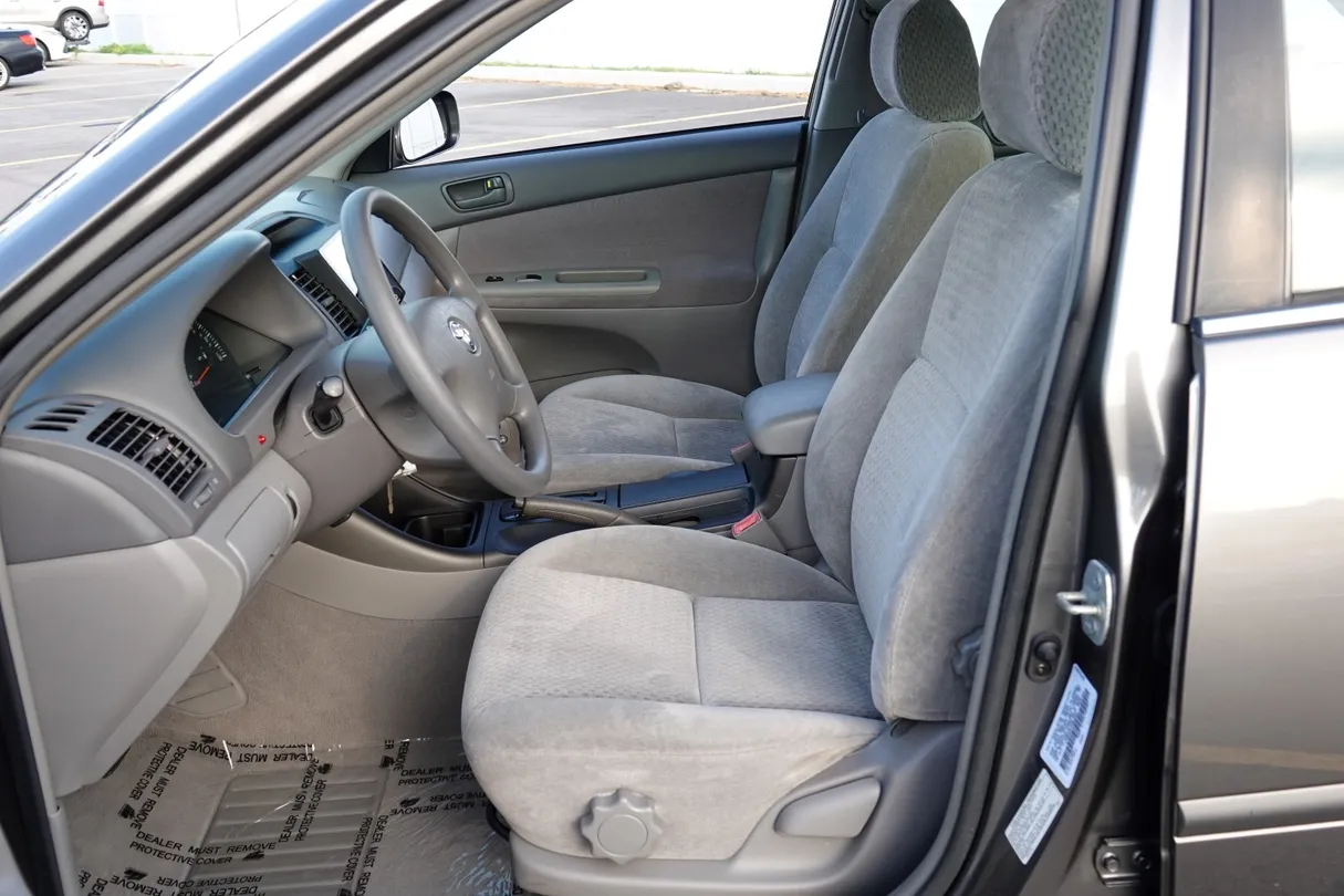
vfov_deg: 38.9
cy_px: 448
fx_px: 1269
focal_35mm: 34
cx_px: 672
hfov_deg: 55.8
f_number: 2.8
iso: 100
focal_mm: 12.33
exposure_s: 1/125
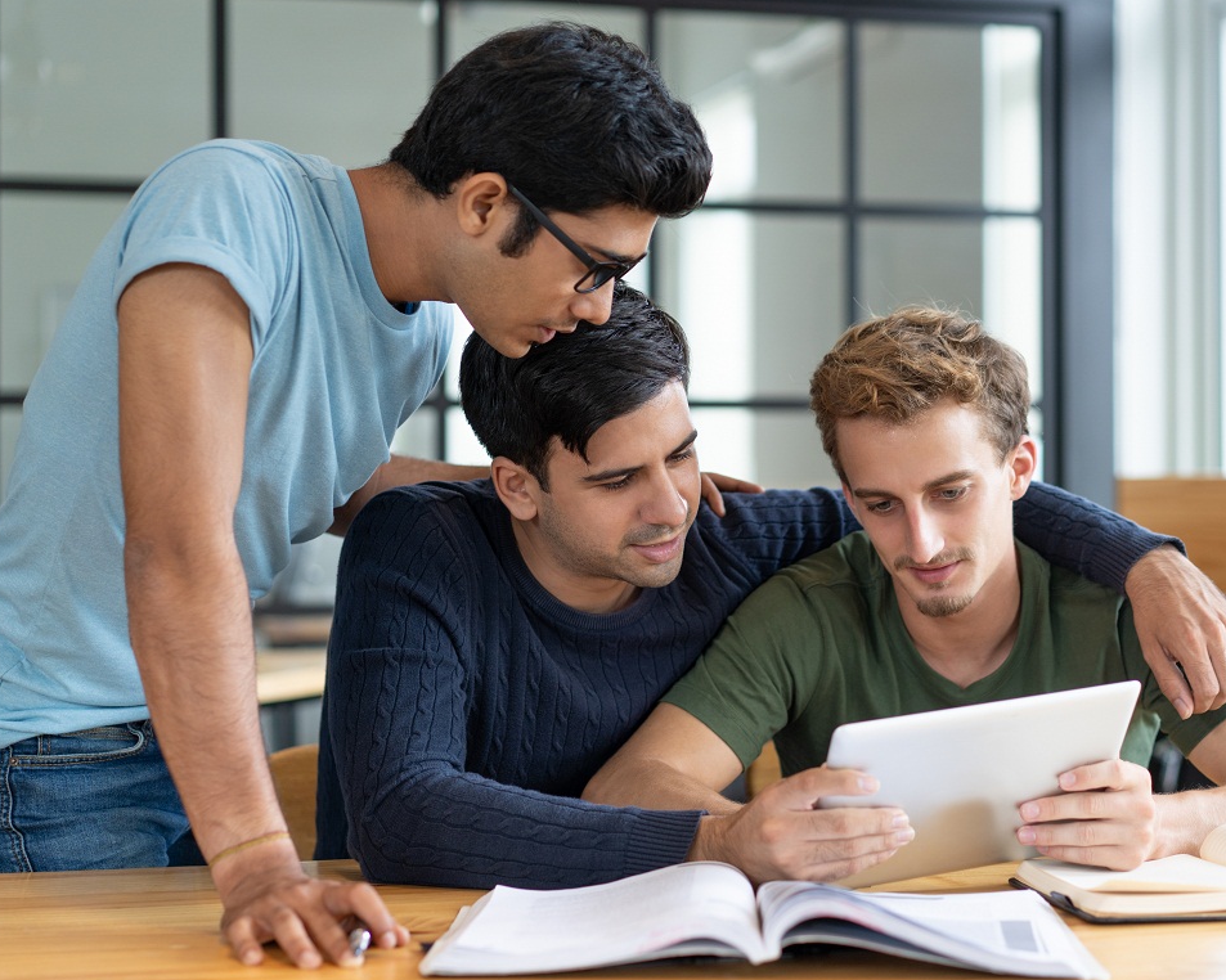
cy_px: 504
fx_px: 2358
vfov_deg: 23.5
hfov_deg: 29.1
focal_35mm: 65
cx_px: 673
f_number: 2.5
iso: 250
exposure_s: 1/200
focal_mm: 55
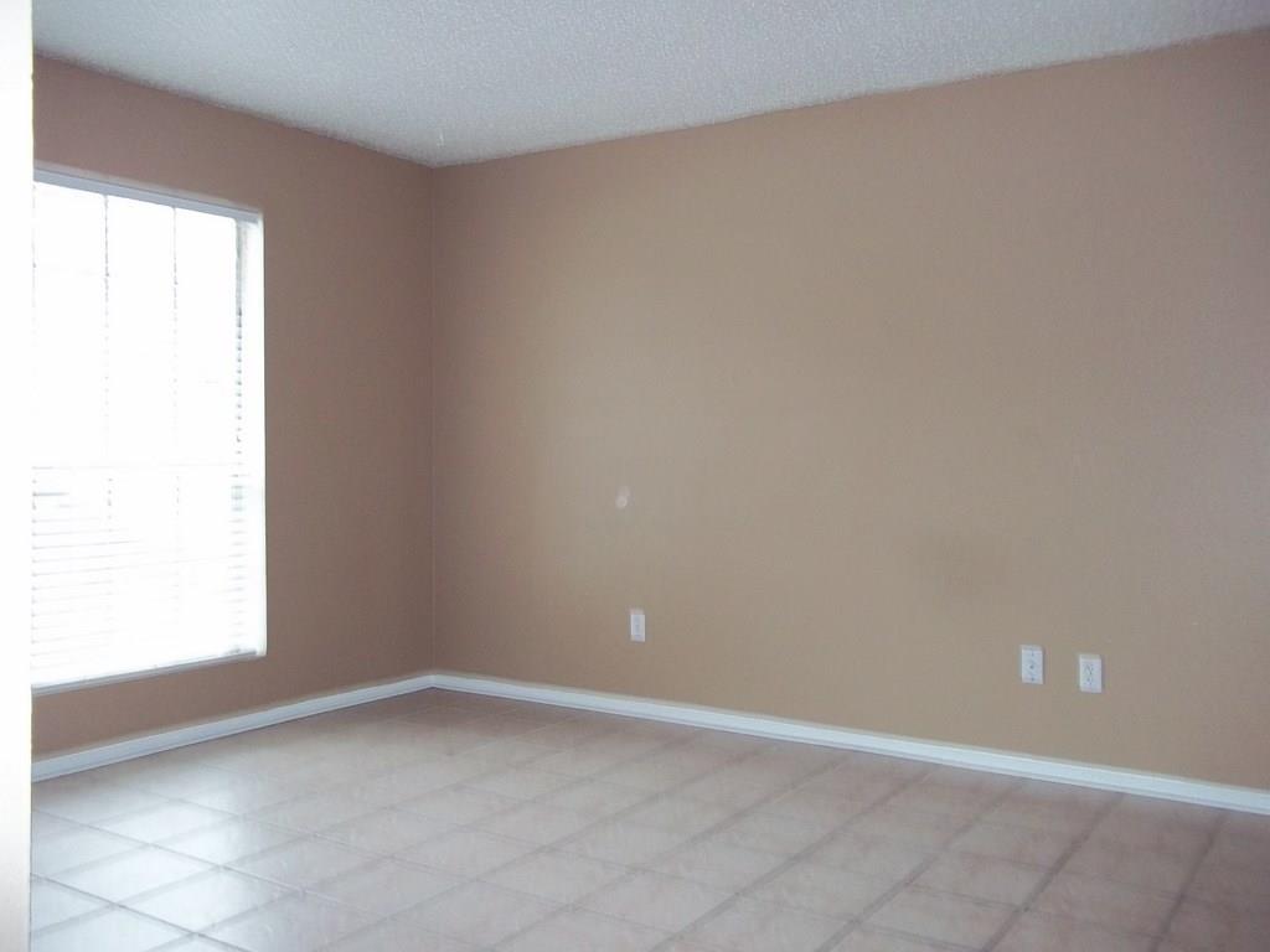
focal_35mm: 32
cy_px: 476
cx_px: 635
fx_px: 1174
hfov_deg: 56.8
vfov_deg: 44.2
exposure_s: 1/30
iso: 160
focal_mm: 5.7
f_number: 2.9
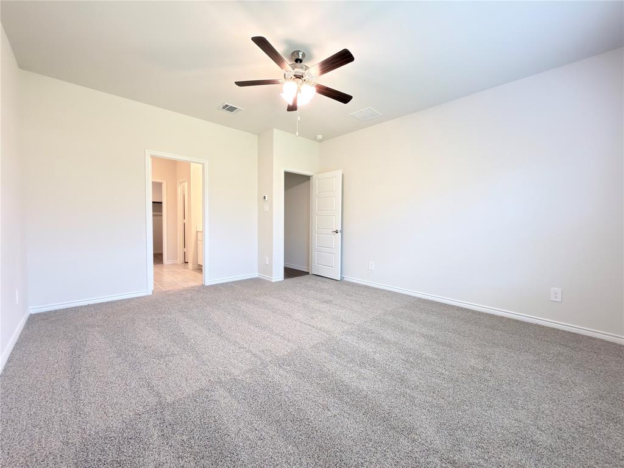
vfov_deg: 85.7
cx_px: 312
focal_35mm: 14
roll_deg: +0.2
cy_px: 234
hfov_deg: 102.1
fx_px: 252
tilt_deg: -3.0
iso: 160
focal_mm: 2.22
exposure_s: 1/30
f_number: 2.2
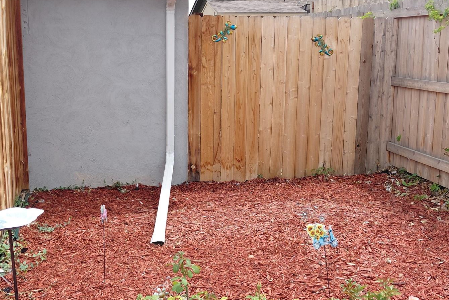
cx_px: 225
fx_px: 387
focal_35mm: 31
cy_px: 138
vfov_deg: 42.3
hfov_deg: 60.3
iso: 50
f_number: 1.8
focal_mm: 4.69
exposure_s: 1/1352
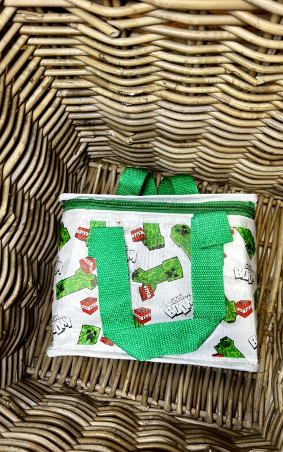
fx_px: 345
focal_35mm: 28
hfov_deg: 44.5
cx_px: 150
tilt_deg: -79.2
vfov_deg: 66.5
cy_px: 223
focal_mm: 5.7
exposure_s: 1/121
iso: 32
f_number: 1.5
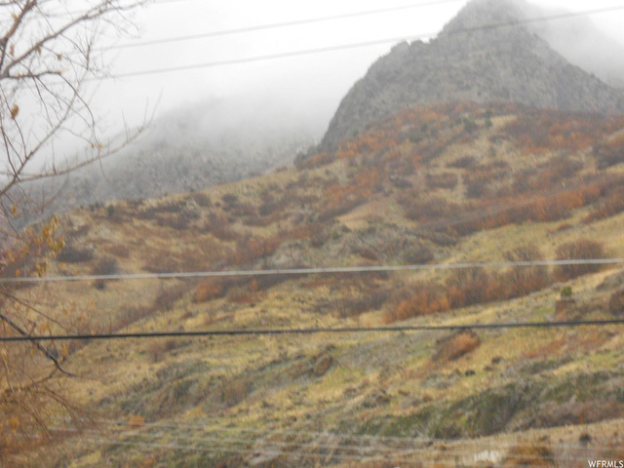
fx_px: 2037
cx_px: 312
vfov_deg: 13.1
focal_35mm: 113
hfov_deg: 17.4
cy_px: 234
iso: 500
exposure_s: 1/60
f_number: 5.9
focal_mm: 20.3
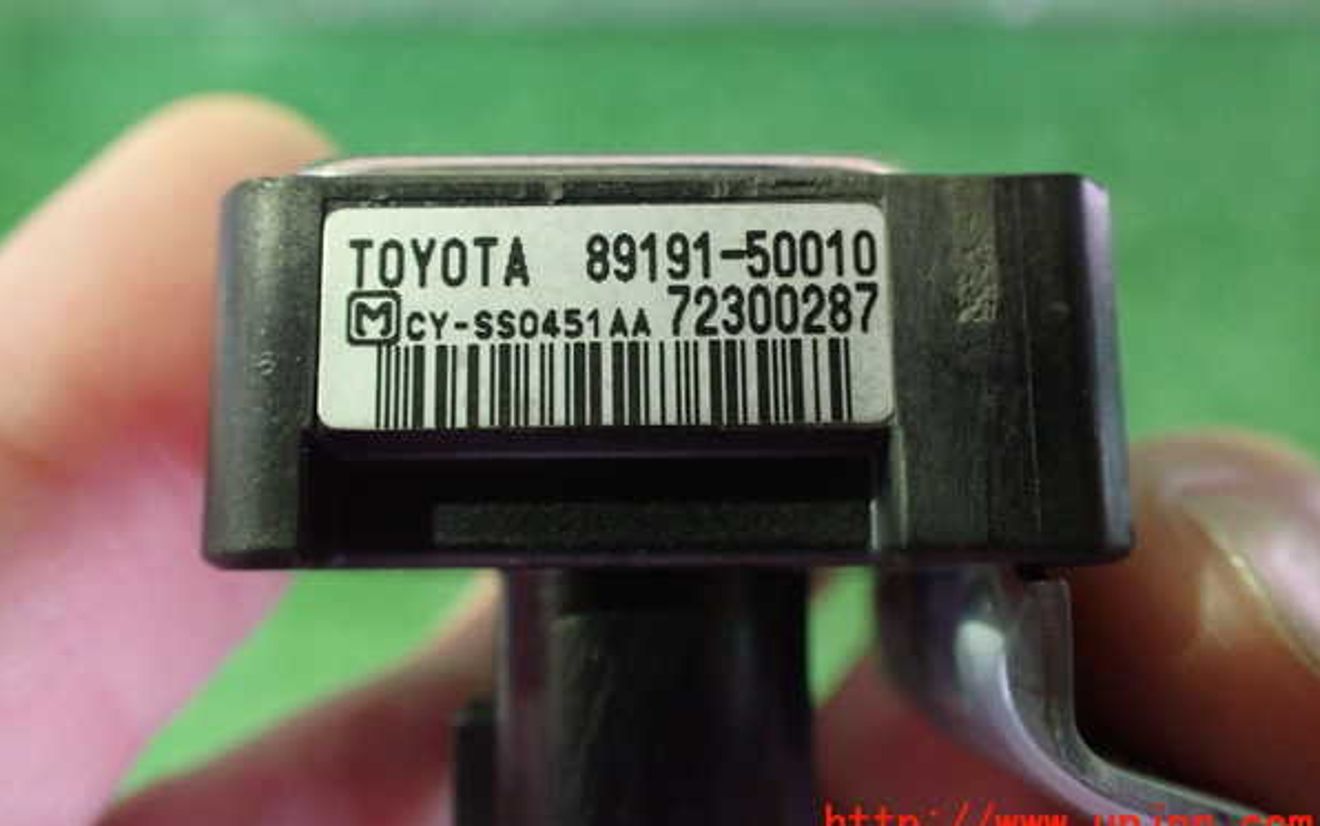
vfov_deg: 39.4
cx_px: 660
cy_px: 357
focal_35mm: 32
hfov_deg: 59.6
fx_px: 1152
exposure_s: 1/30
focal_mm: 5.4
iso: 1000
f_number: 2.3
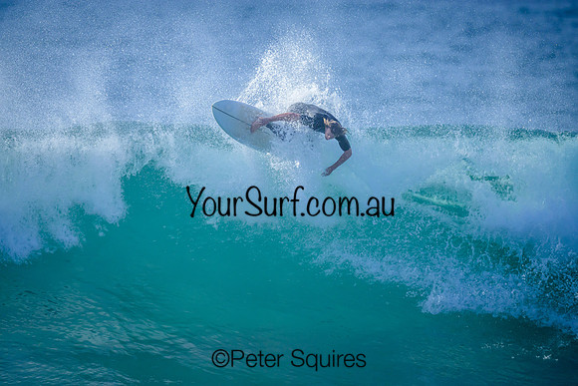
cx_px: 290
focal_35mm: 802
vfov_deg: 1.7
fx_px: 12873
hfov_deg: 2.6
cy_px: 193
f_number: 8
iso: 1250
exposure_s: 1/3200
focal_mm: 800
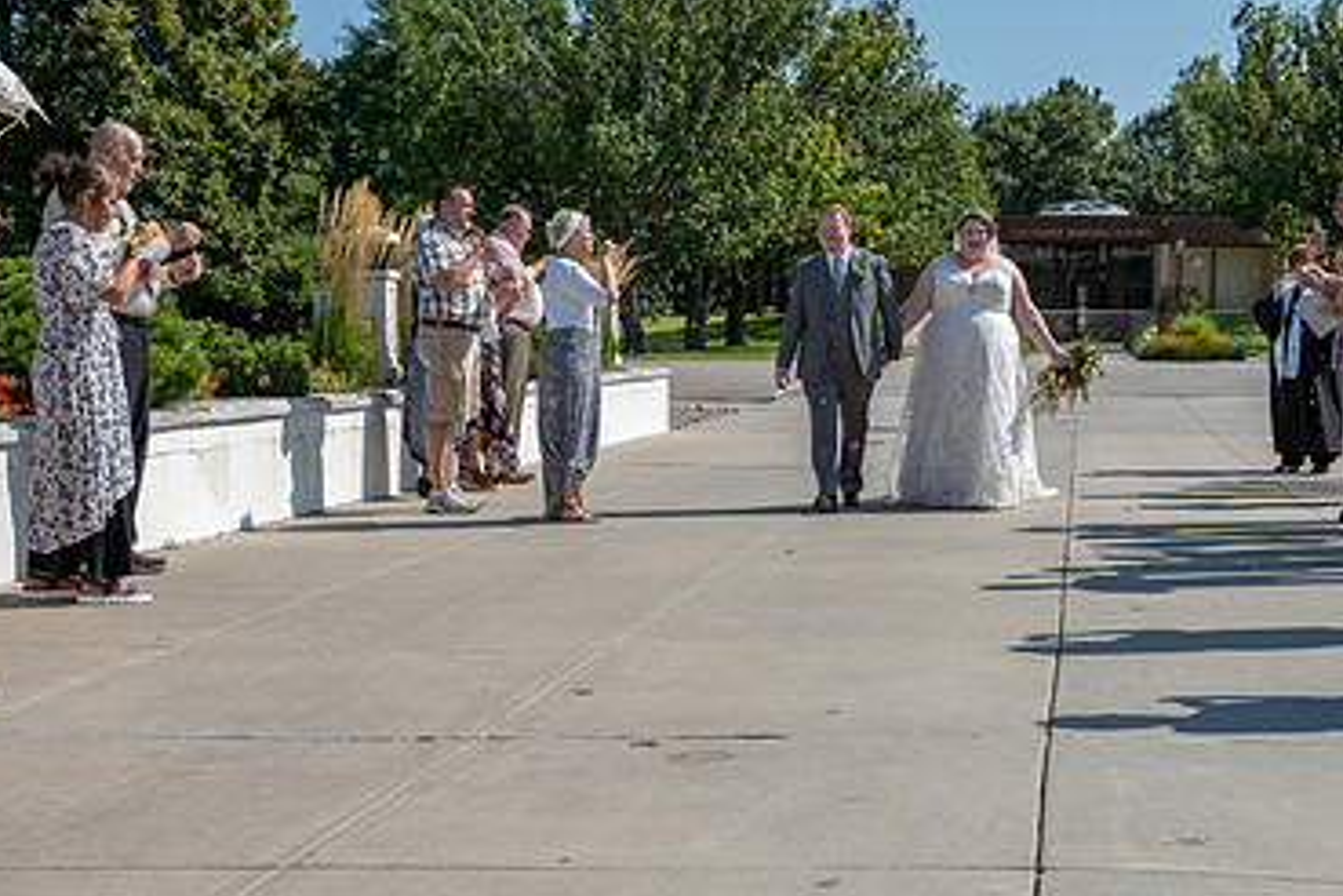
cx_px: 775
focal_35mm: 55
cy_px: 497
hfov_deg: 36.2
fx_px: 2052
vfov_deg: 24.6
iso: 100
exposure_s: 1/500
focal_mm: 35
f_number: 7.1
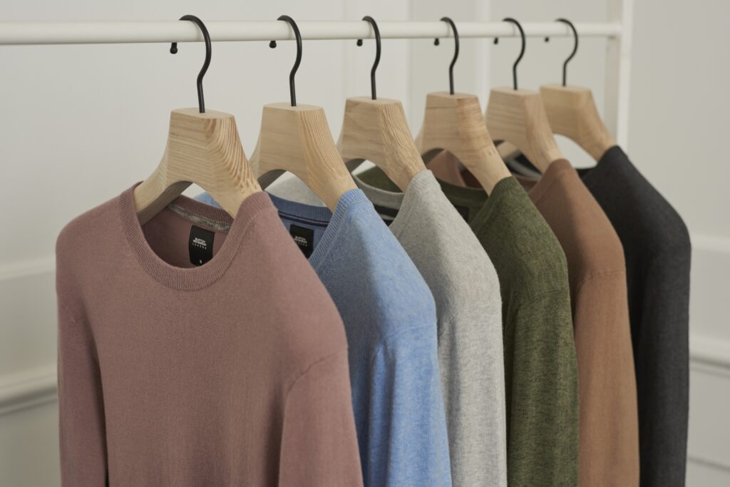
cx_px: 365
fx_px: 1014
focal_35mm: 50
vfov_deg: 27.0
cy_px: 244
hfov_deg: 39.6
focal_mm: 50
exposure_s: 1/60
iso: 200
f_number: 4
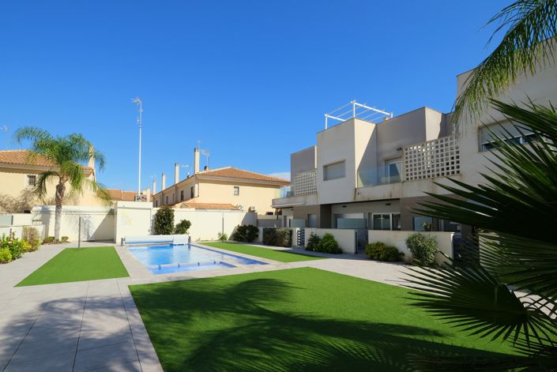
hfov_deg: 100.4
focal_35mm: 15
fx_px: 232
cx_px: 278
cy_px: 186
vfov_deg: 77.4
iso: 320
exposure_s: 1/600
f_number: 8
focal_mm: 10
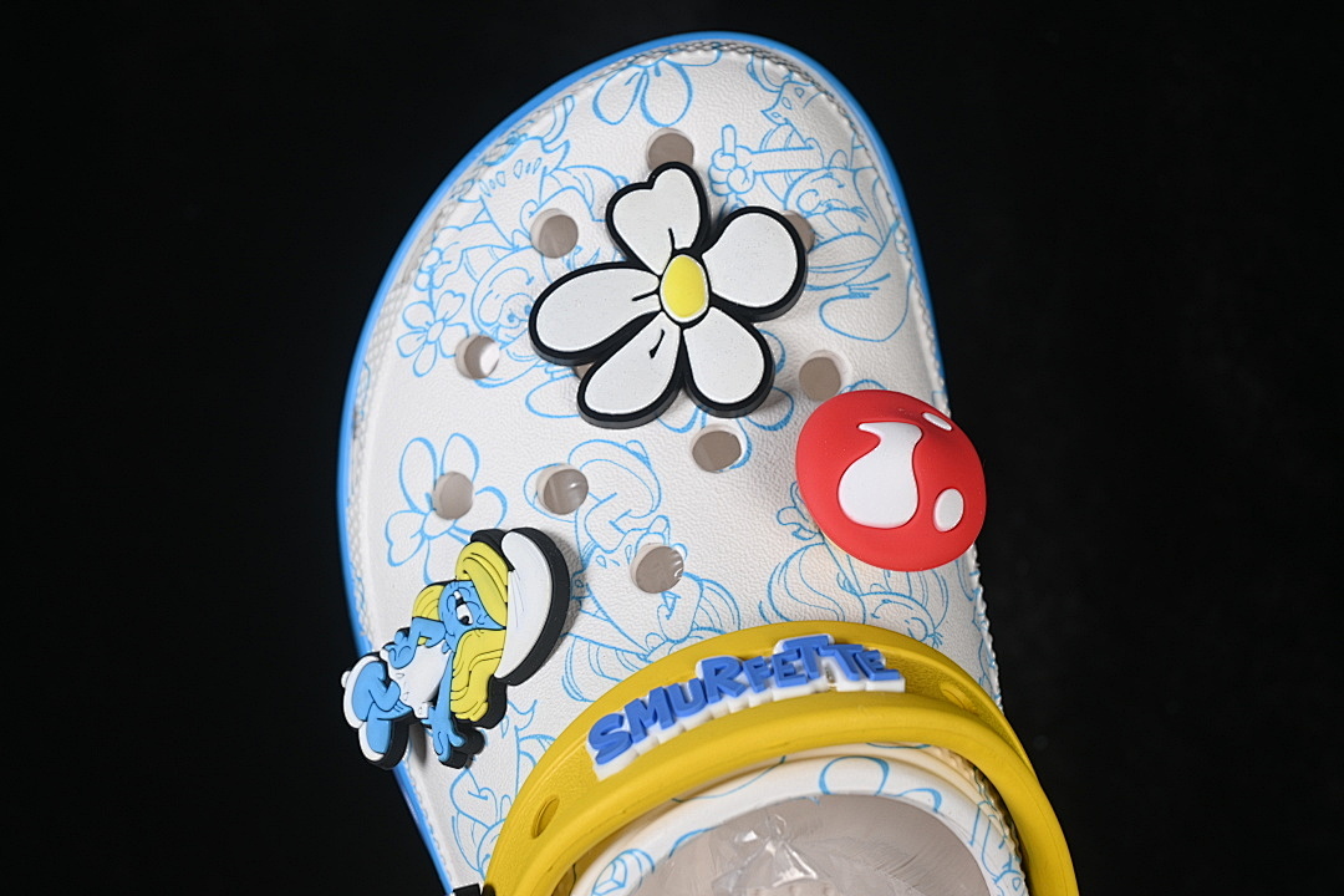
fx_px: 2800
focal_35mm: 75
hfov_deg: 27.0
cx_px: 672
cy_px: 448
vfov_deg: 18.2
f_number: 7.1
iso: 160
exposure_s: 1/80
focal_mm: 50
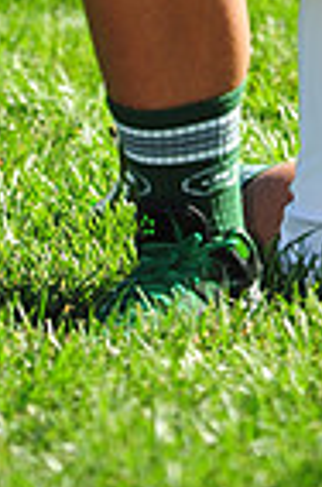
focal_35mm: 593
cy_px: -446
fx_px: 7995
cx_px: 281
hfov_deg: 2.3
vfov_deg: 3.5
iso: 400
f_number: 4.5
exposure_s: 1/1600
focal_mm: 145
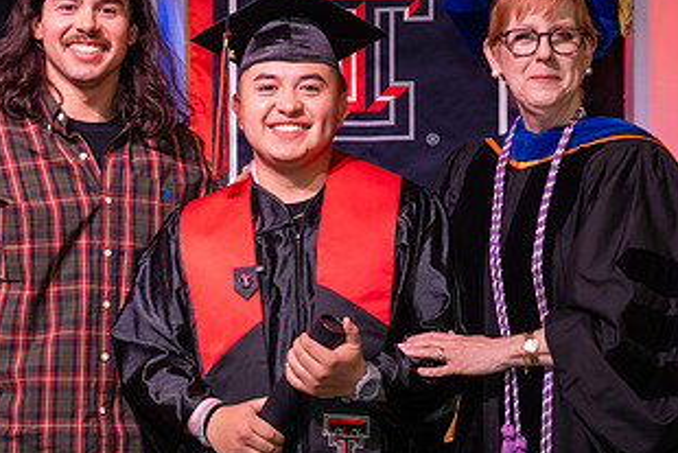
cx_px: 194
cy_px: 269
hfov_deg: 15.9
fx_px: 2412
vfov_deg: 10.7
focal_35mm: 128
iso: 1250
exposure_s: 1/160
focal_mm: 54
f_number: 5.6
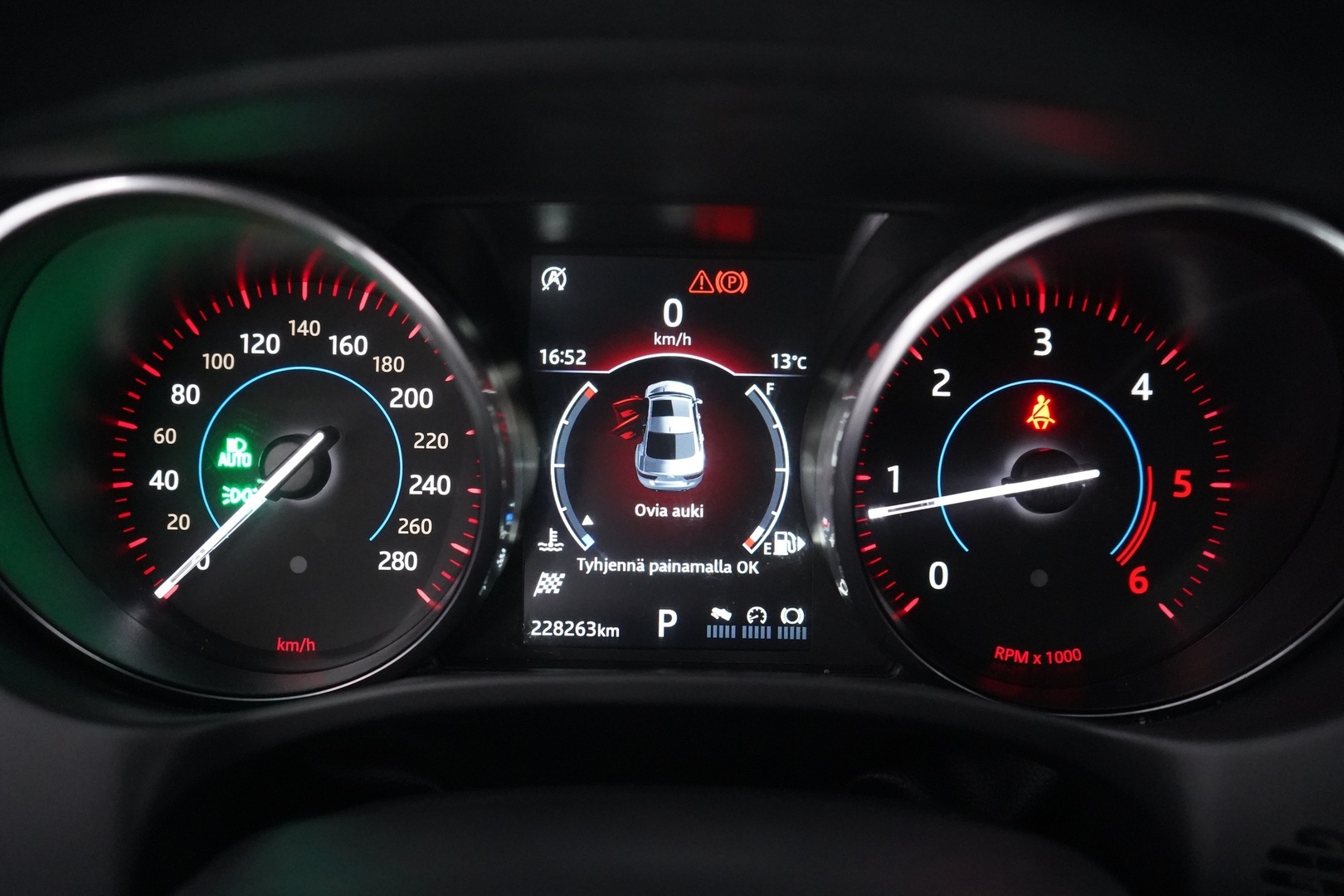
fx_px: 1381
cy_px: 448
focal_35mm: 37
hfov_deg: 51.9
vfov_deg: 35.9
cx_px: 672
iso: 12800
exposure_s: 1/60
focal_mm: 37
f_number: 4
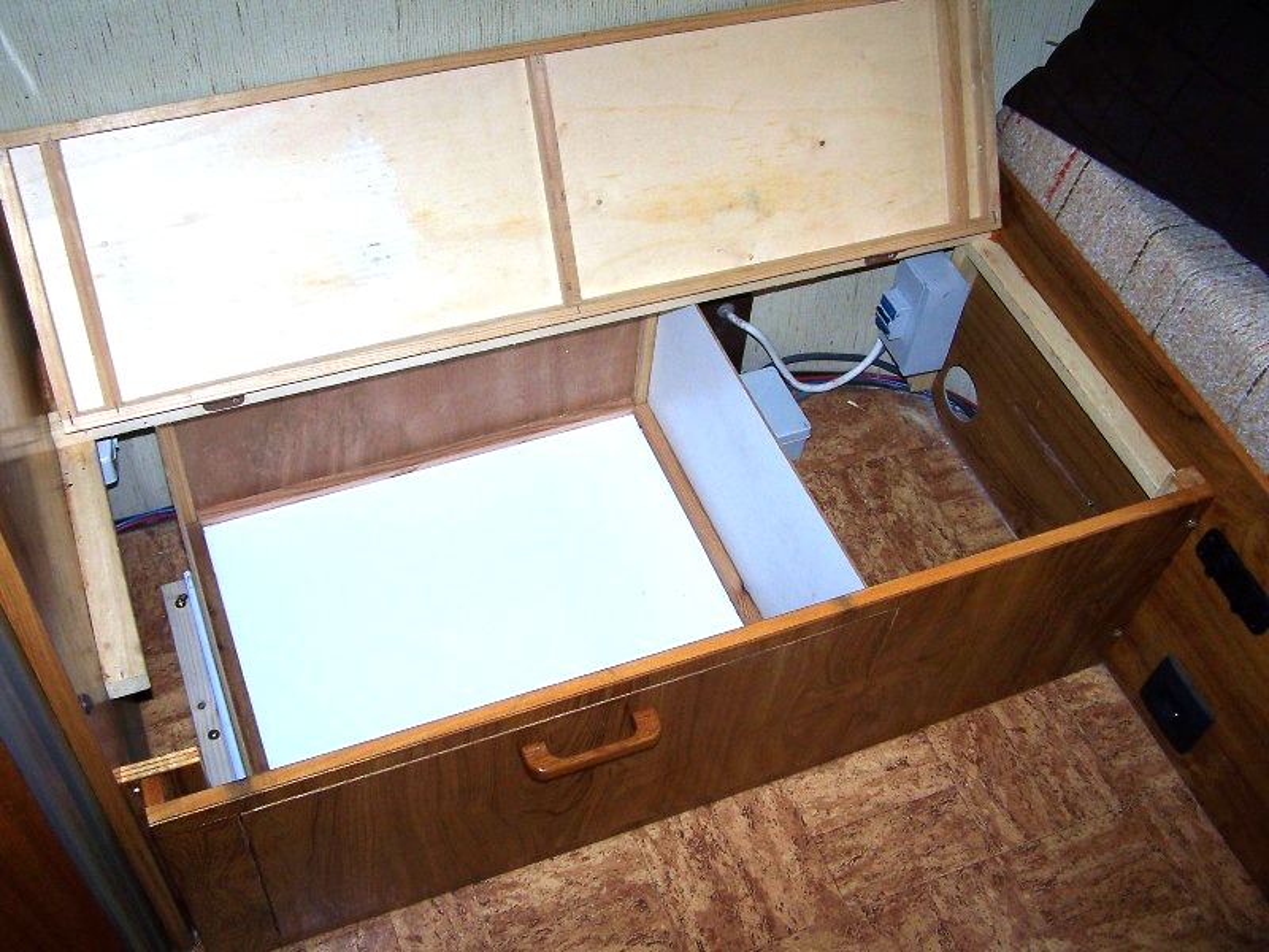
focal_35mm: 38
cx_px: 634
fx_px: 1393
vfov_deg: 37.7
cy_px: 476
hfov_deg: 49.0
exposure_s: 1/60
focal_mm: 6.3
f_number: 2.8
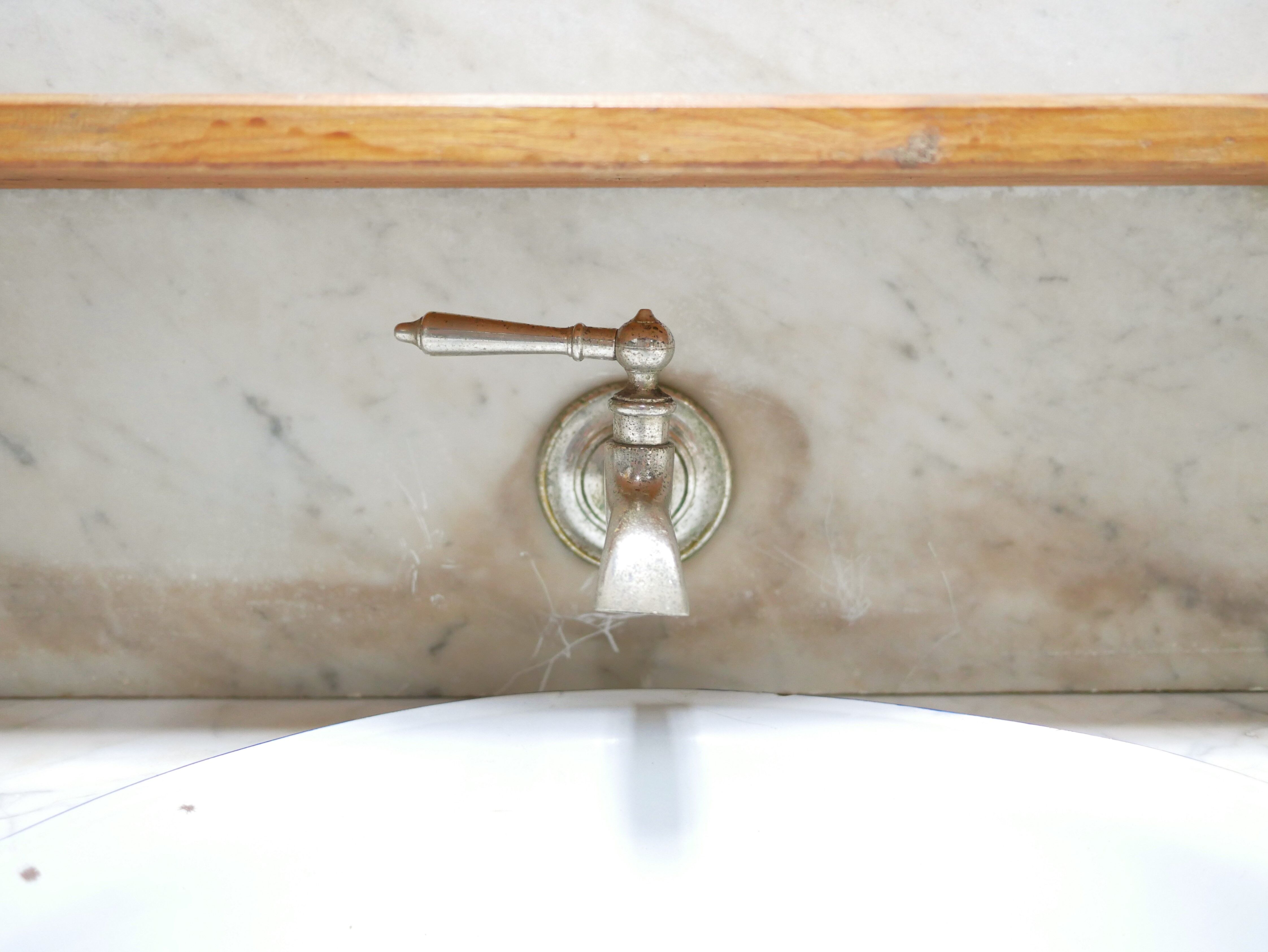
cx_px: 634
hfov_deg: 46.8
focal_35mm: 40
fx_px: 1466
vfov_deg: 36.0
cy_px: 476
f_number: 1.7
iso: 1250
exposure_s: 1/60
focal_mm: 20
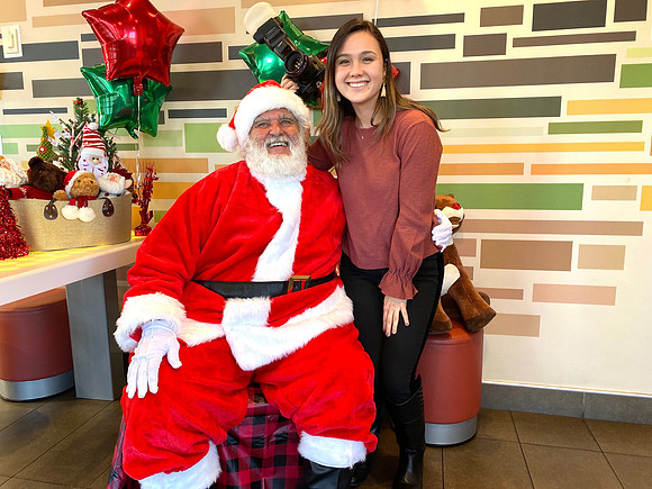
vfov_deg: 53.1
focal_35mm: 26
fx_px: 490
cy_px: 244
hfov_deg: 67.3
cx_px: 326
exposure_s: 1/60
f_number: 1.8
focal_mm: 4.25
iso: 80
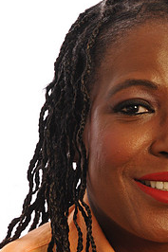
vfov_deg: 9.0
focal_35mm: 229
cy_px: 164
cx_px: 152
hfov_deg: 6.0
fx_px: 1605
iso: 250
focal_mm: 70
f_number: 8
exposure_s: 1/100
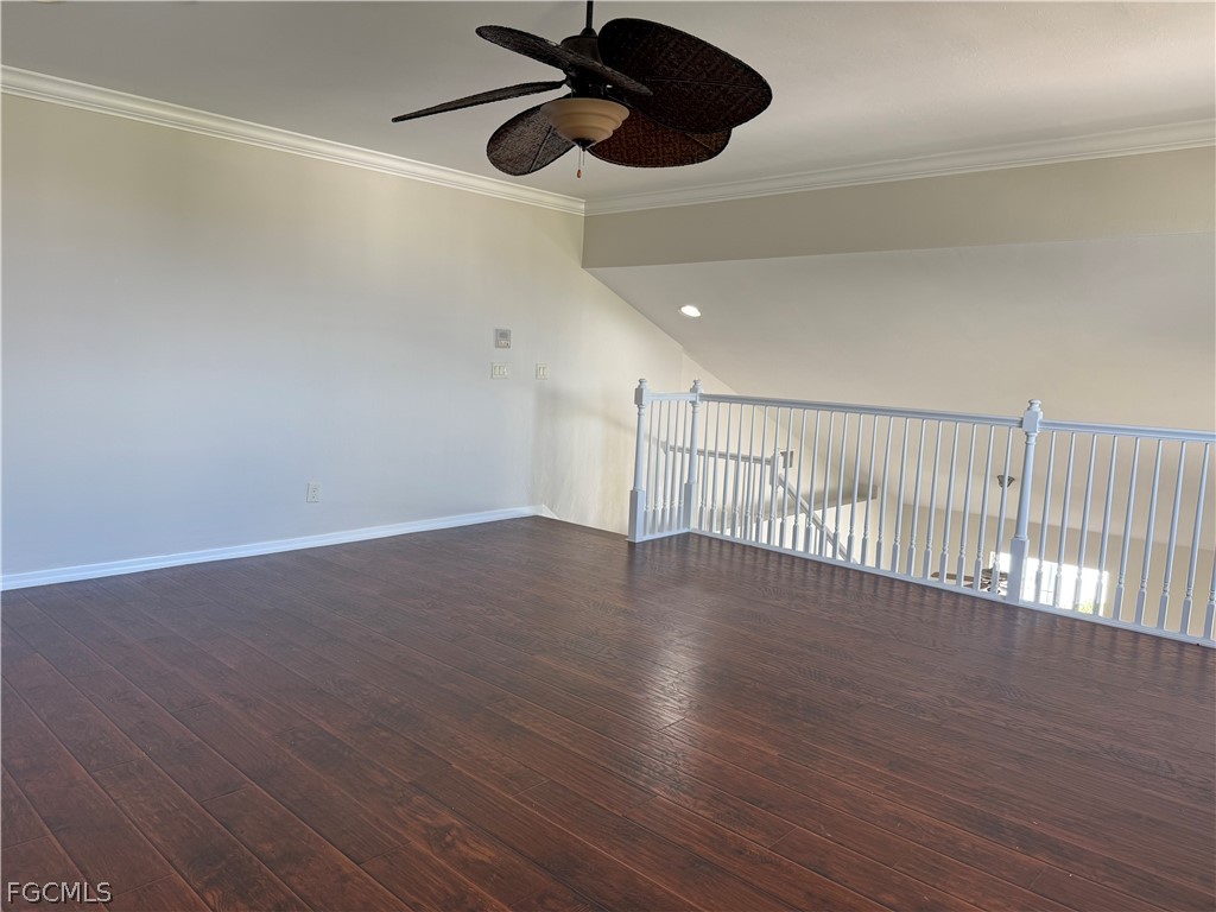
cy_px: 456
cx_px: 608
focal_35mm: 24
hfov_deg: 71.6
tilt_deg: -6.3
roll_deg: -2.7
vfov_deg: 56.8
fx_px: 843
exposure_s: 1/120
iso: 100
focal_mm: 6.76
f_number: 1.78
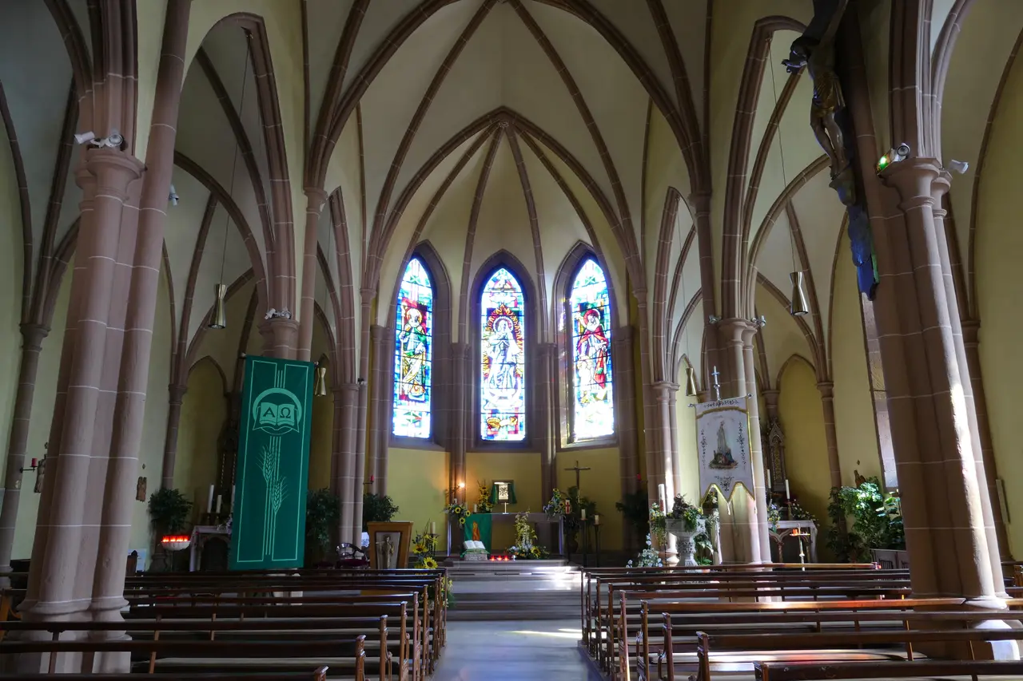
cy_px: 340
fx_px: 710
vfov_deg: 51.3
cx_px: 512
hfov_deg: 71.5
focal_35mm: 25
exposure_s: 4
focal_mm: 9.12
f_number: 8
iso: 125
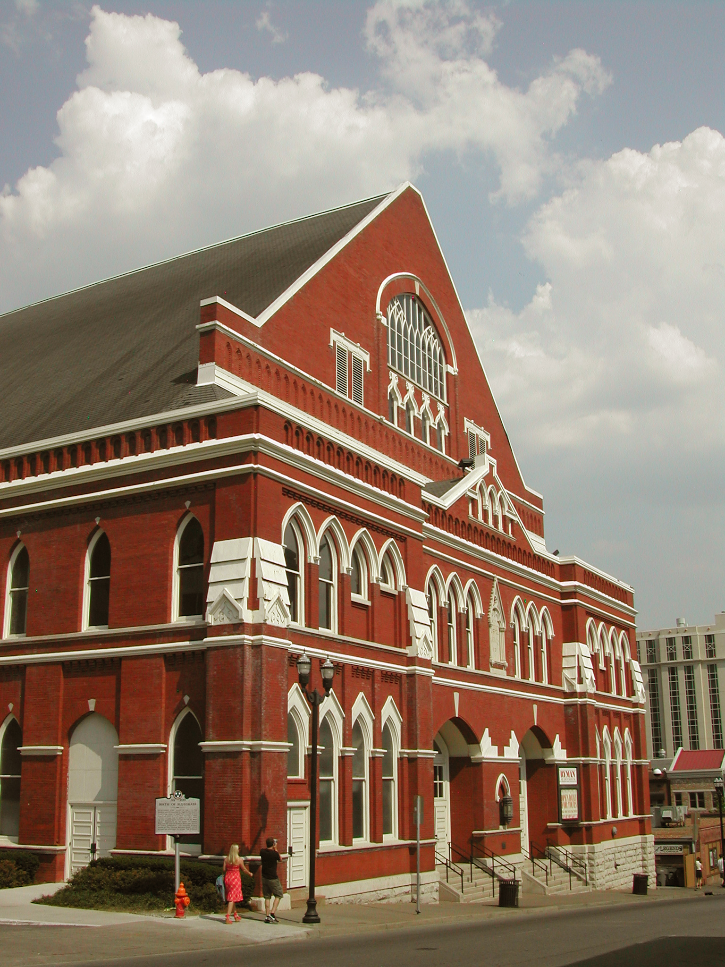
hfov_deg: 37.7
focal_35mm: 38
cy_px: 484
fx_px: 1061
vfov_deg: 49.0
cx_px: 362
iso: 100
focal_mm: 8
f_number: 7.6
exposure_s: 1/416
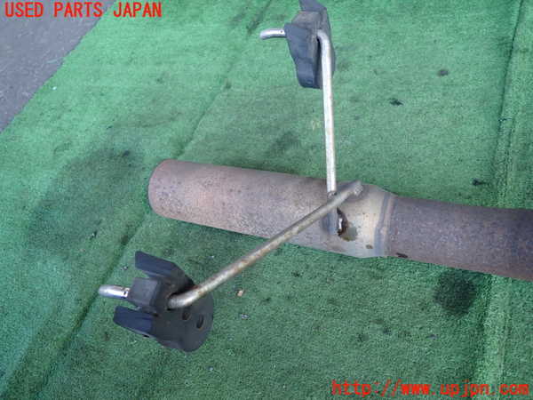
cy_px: 200
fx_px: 385
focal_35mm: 25
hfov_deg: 69.4
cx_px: 266
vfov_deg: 54.9
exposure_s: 1/125
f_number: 2
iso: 160
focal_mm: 4.5
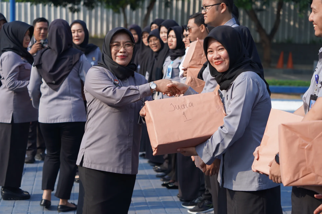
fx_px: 894
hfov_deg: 20.4
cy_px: 107
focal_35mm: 100
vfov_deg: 13.7
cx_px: 161
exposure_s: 1/320
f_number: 5.6
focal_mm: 100
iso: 160
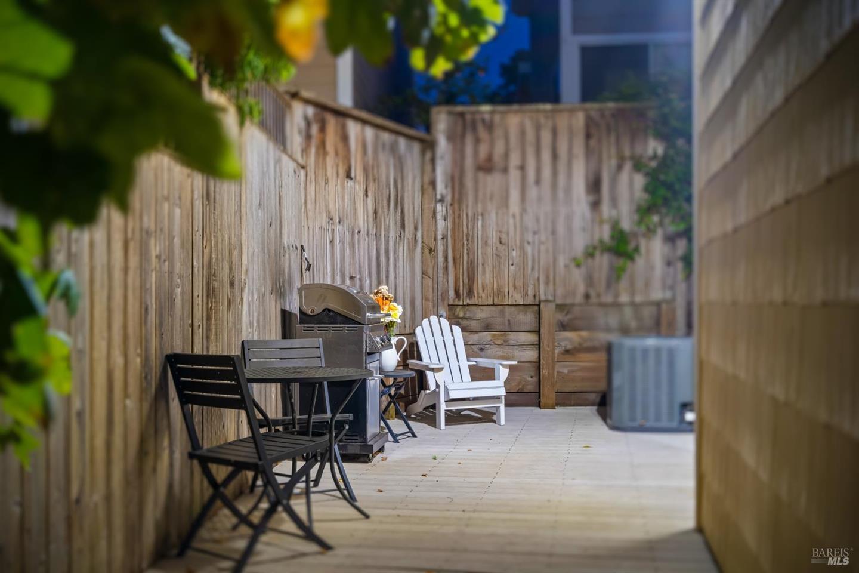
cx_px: 430
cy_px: 286
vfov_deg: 37.9
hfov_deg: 54.4
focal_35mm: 35
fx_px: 835
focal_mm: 35
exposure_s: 1/6
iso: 400
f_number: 5.6
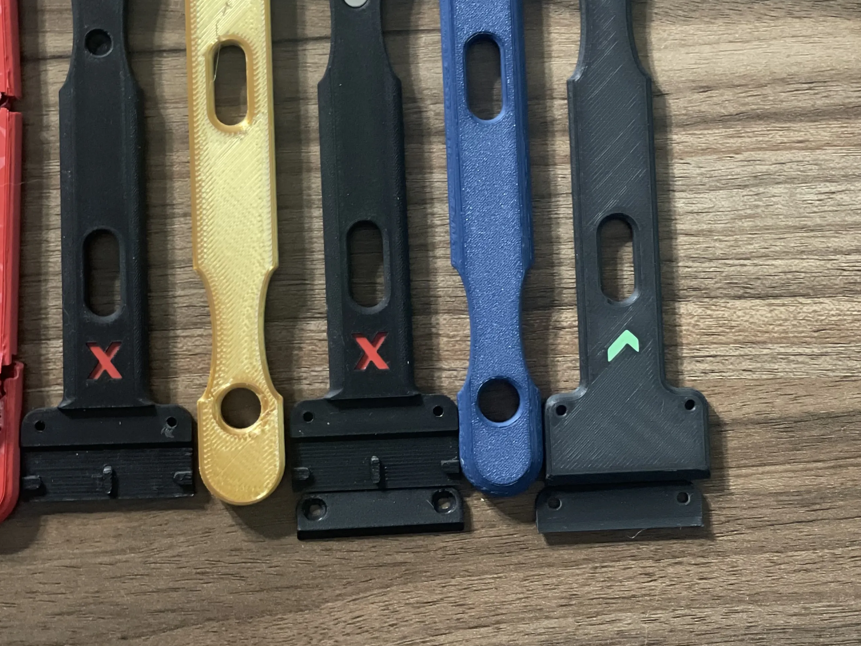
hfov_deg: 19.6
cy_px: 146
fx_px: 2488
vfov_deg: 14.7
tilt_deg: -86.1
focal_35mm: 100
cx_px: 430
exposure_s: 1/23
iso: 500
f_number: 2.2
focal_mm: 7.5
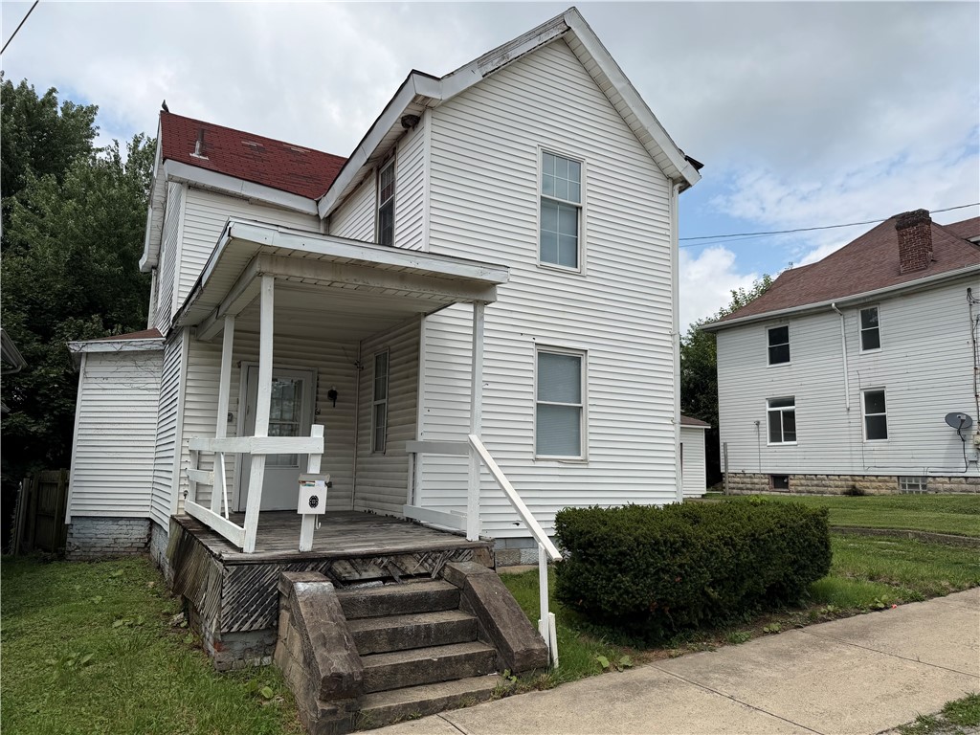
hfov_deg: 71.6
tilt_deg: +8.7
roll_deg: -0.5
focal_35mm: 24
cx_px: 490
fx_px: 679
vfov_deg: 56.8
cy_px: 368
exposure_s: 1/7353
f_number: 1.78
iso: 80
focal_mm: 6.76
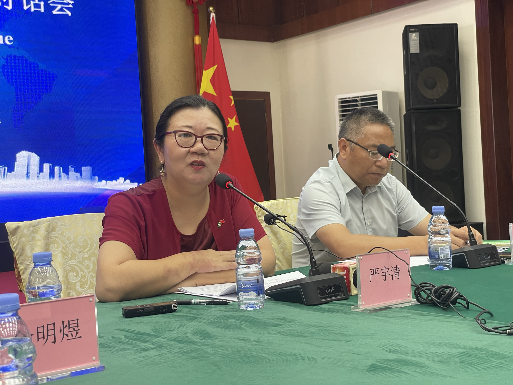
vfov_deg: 28.0
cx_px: 256
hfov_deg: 36.8
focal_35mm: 52
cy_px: 192
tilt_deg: -0.3
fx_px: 771
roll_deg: +3.3
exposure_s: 1/50
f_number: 2
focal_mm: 6
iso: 160
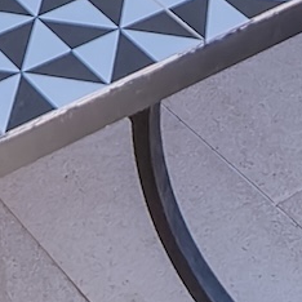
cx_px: -49
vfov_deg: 8.9
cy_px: -750
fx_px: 1342
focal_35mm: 136
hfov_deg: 12.6
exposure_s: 1/280
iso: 160
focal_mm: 10
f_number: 4.5
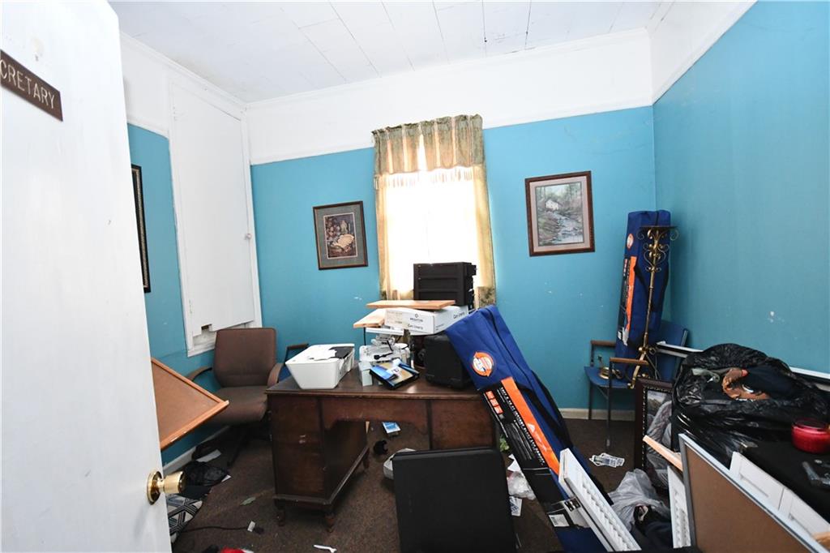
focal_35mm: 15
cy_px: 276
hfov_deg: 100.4
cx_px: 415
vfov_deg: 77.3
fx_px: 346
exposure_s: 1/60
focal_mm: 10
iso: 5600
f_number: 4
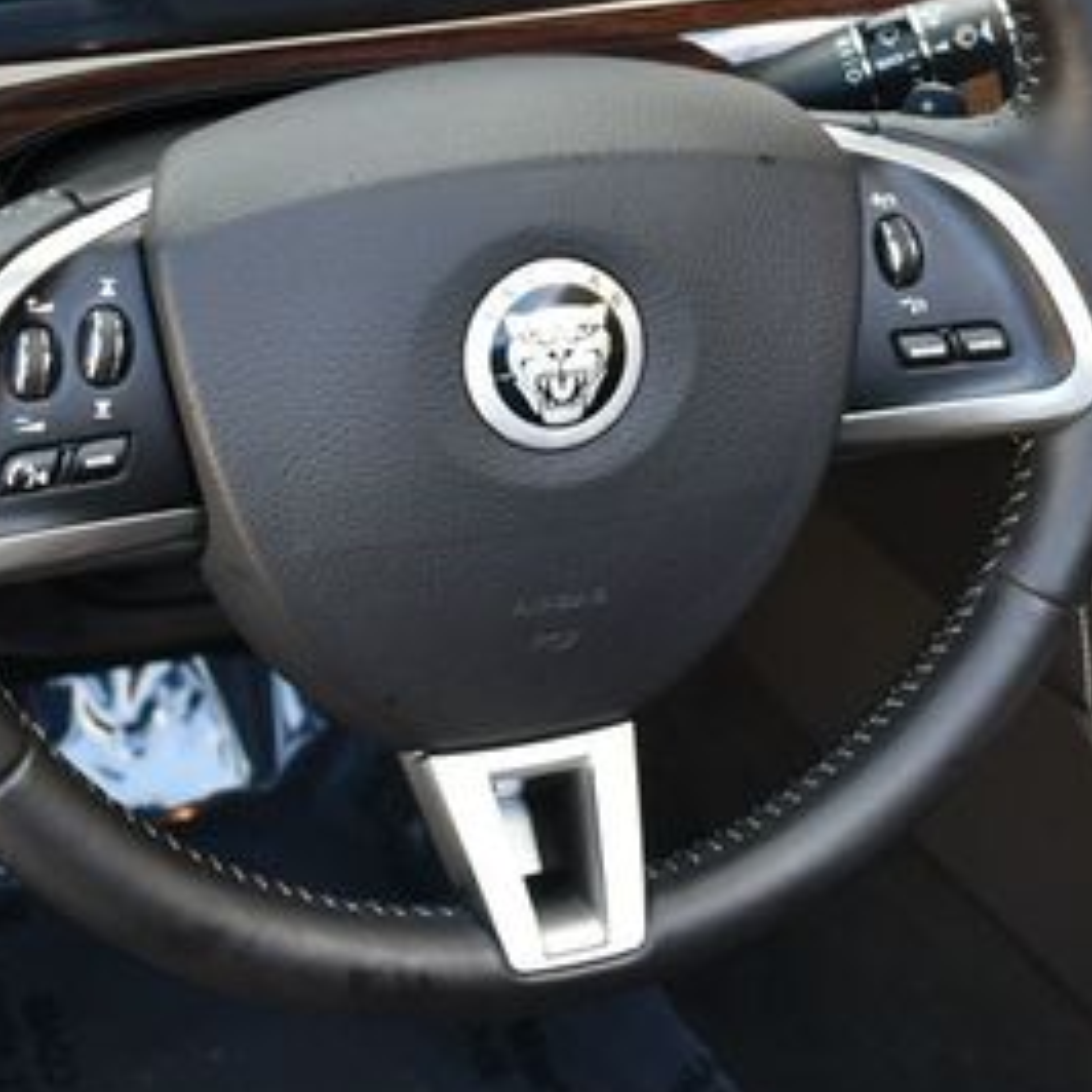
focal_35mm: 90
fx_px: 3212
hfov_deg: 19.3
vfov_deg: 19.2
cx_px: 677
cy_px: 316
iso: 450
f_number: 3.8
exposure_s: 1/250
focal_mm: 22
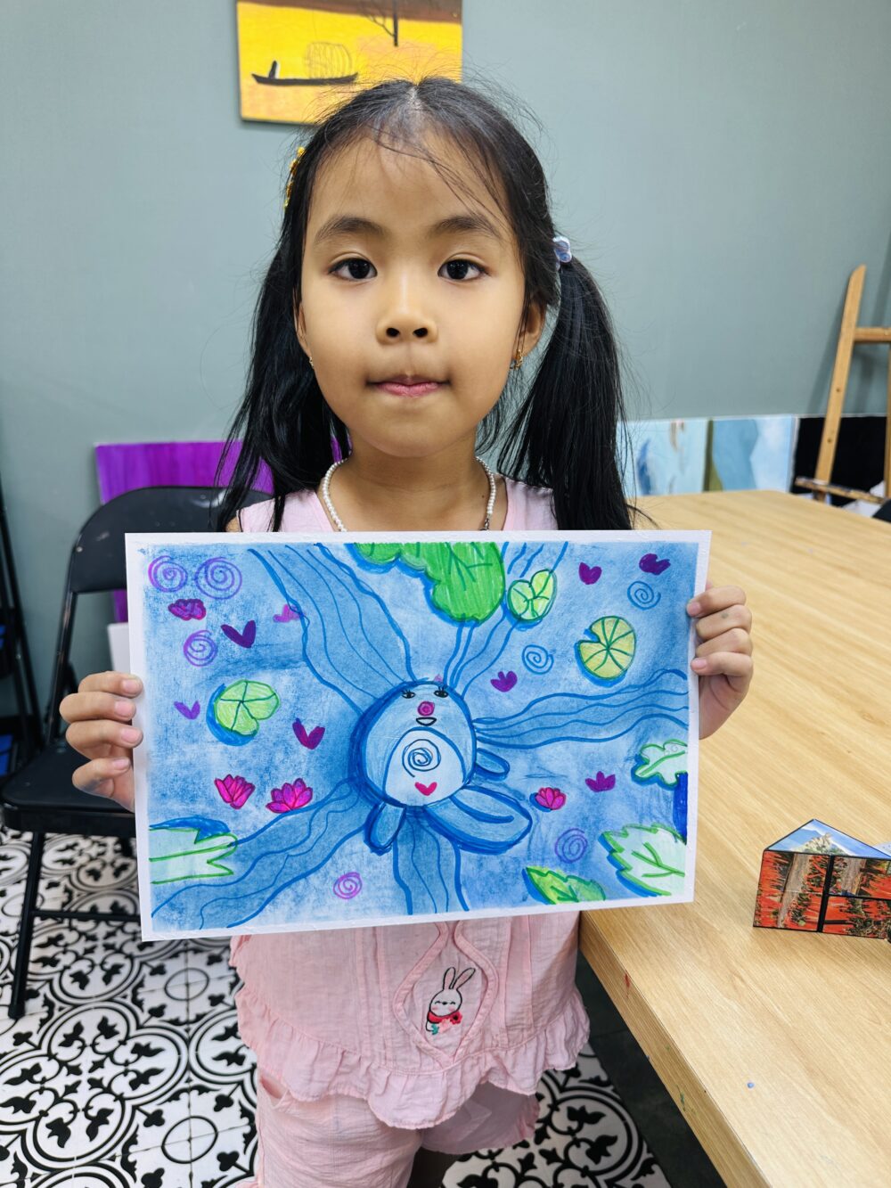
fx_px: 824
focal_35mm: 24
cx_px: 446
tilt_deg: -17.5
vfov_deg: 71.6
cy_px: 594
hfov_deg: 56.8
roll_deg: -1.4
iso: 64
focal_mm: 6.86
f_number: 1.78
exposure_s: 1/100
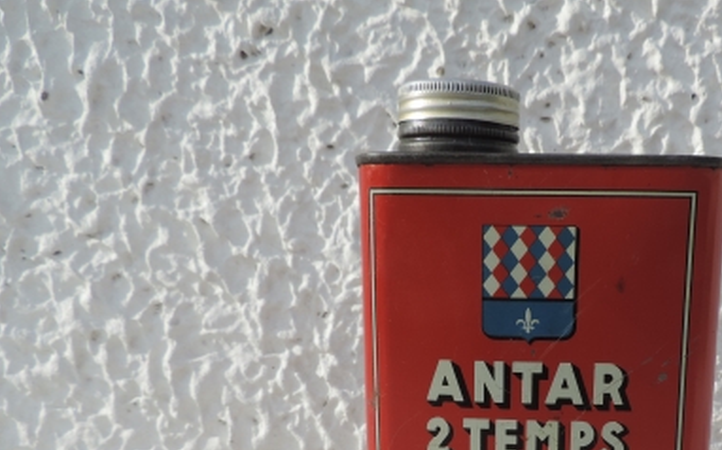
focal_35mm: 40
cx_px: 508
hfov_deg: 48.1
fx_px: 786
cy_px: 424
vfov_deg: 30.2
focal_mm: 4.3
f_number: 3
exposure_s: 1/1000
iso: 80
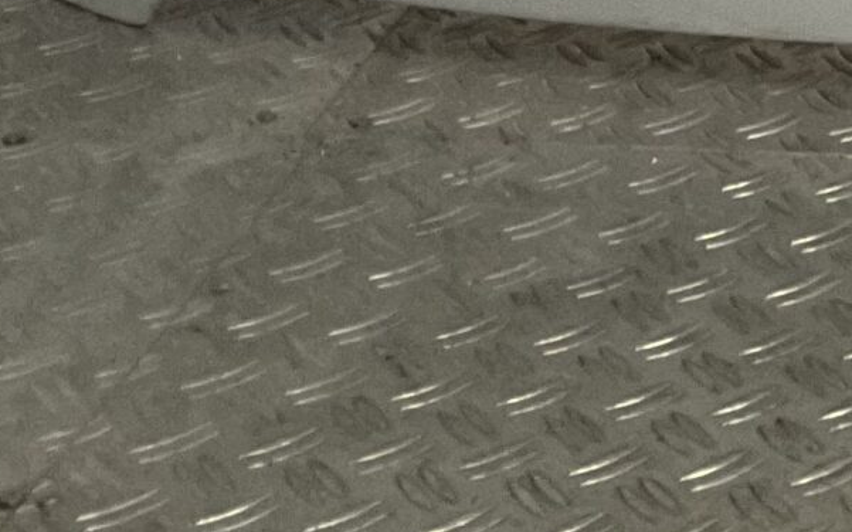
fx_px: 3040
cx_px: 1453
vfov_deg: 9.0
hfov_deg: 14.4
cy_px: -748
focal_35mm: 131
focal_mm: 3
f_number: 1.8
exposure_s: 1/50
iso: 200
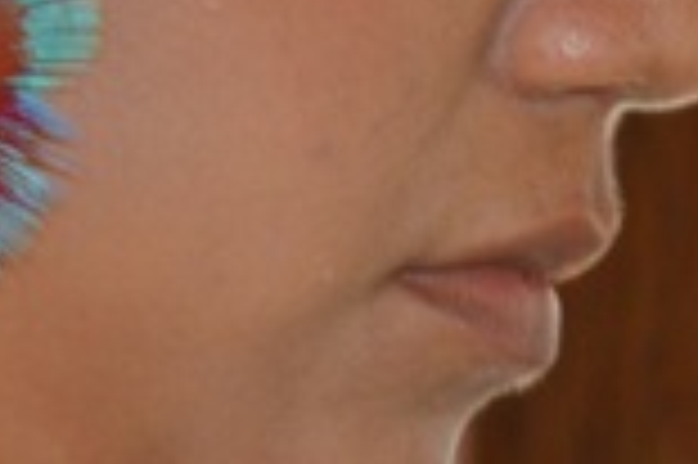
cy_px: 960
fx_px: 8774
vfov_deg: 3.0
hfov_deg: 4.4
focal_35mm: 453
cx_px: 1716
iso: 400
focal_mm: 52
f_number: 5.6
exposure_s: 1/100
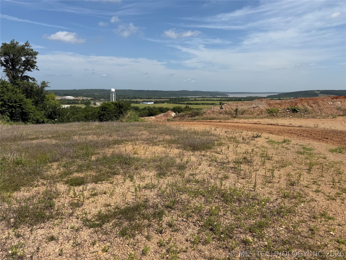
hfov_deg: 71.6
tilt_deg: -8.9
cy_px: 130
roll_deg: -0.9
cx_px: 173
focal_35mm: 24
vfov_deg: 56.8
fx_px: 240
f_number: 1.78
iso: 80
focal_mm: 6.76
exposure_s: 1/6711
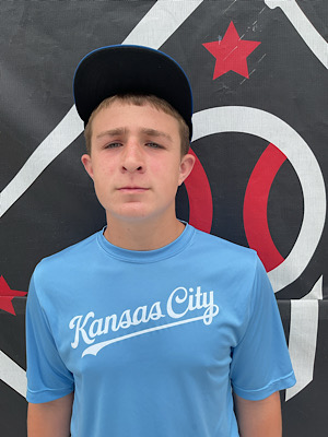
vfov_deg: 61.7
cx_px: 164
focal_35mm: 29
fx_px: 366
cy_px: 218
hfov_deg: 48.2
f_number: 1.8
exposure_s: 1/519
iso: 16
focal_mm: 3
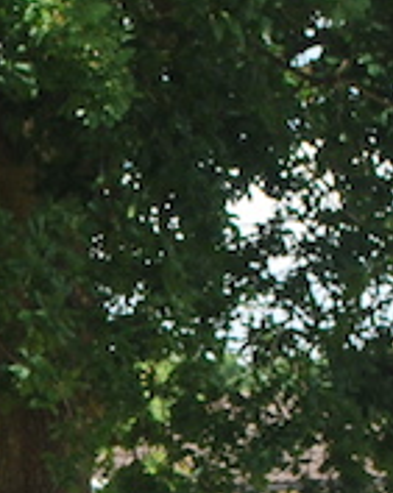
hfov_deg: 5.2
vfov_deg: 6.5
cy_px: 805
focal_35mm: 294
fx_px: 4286
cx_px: -380
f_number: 6.3
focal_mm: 36
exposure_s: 1/160
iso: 100
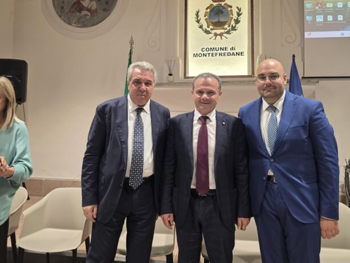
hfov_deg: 61.6
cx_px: 164
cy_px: 101
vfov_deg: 47.9
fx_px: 293
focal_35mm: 29
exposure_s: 1/100
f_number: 1.7
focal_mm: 6.3
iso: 125
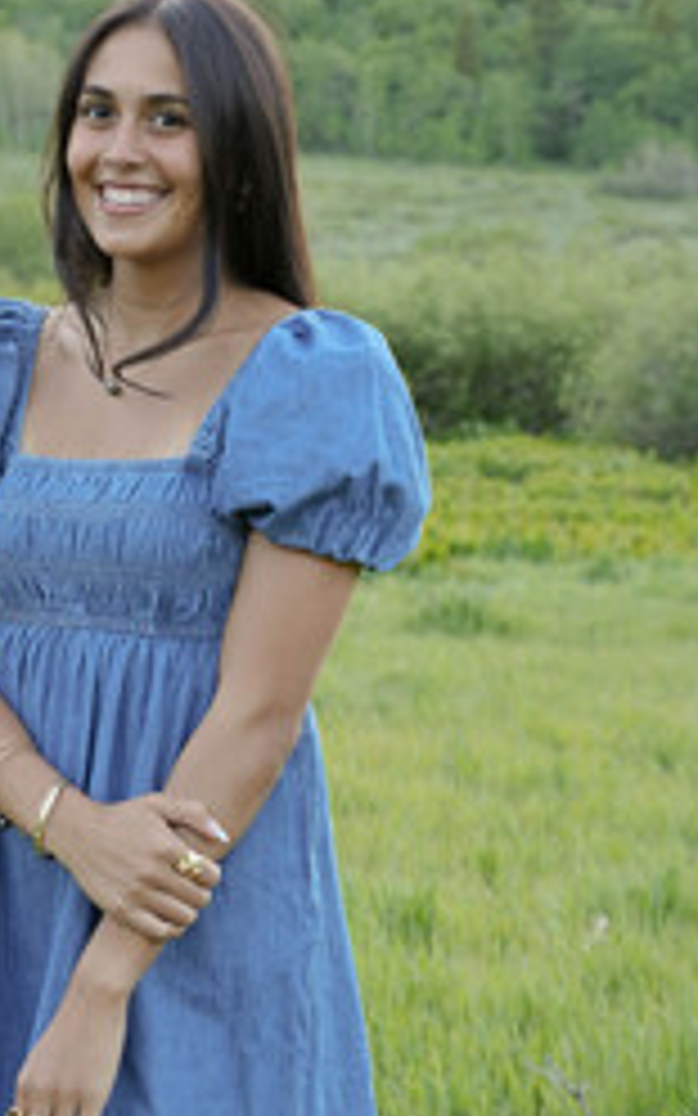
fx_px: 3439
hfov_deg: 11.5
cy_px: 522
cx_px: 119
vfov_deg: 18.4
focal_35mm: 113
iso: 250
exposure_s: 1/100
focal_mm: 55
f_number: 5.6
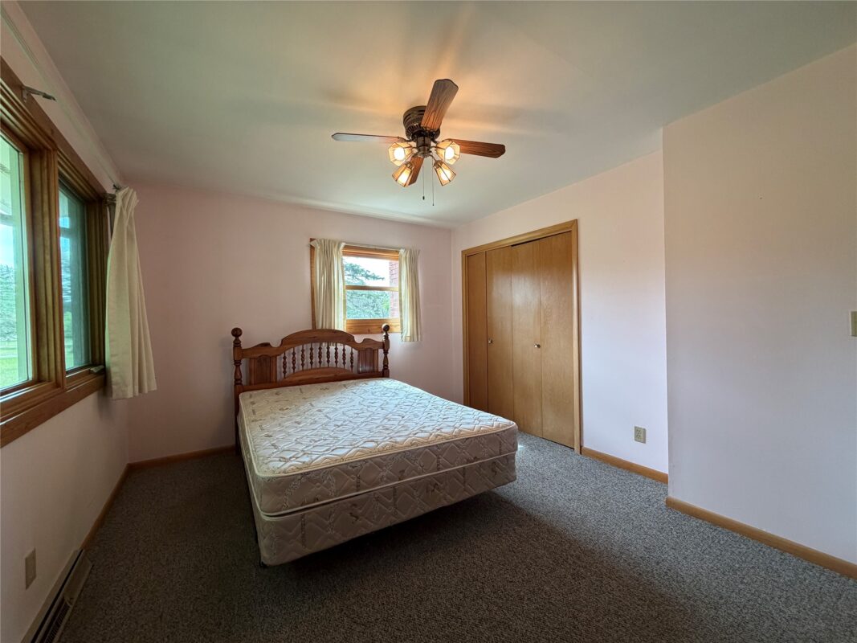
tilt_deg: -0.1
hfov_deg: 102.1
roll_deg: +2.1
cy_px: 322
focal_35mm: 14
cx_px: 428
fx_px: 347
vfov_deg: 85.7
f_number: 2.2
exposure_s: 1/120
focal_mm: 2.22
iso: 200
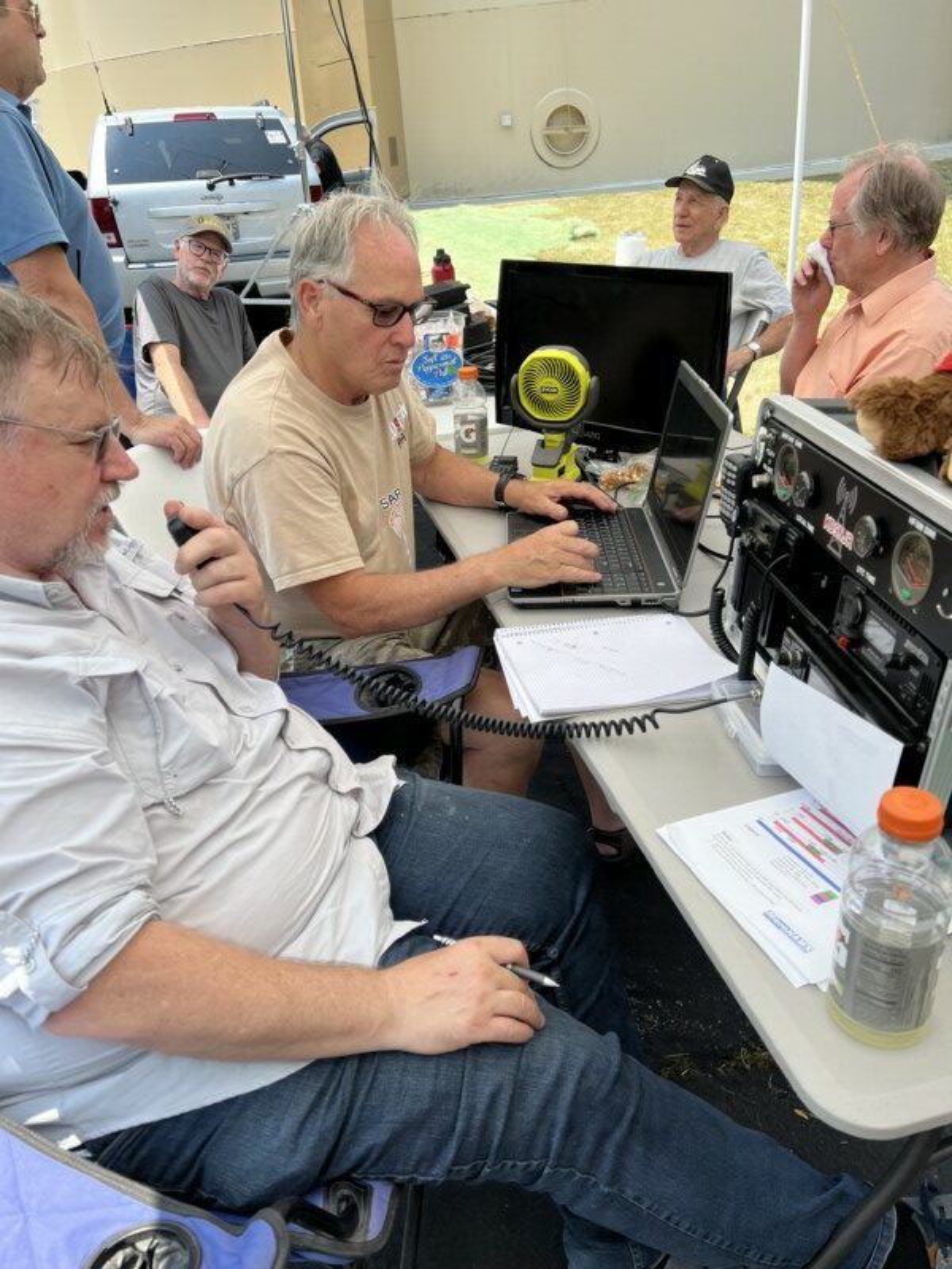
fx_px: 953
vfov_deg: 67.3
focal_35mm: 26
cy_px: 634
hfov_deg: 53.1
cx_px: 476
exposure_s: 1/1344
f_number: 1.5
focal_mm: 5.7
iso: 50
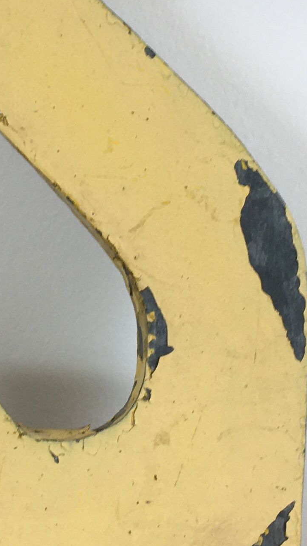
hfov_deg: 12.0
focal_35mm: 100
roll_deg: -0.2
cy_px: 242
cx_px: 16
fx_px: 1447
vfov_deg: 21.3
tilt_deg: -11.9
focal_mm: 4.15
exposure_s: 1/50
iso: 32
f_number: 2.2
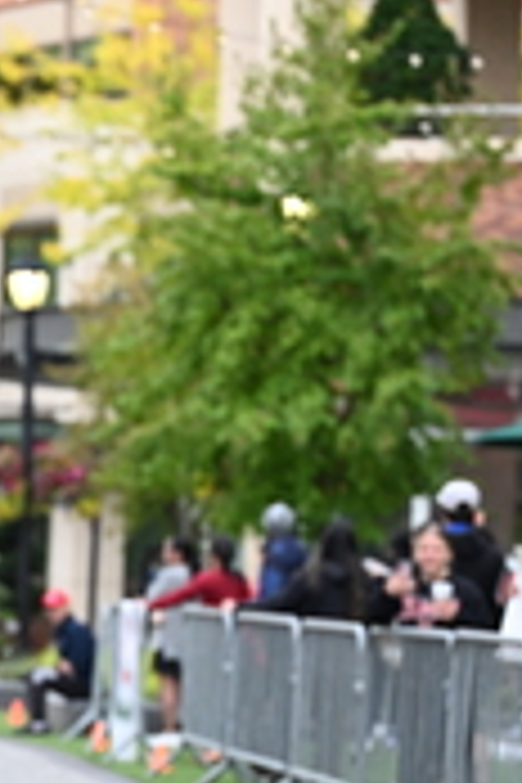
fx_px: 4806
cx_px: -250
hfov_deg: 6.1
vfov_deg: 9.3
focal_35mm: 221
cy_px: 500
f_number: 2.8
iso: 1000
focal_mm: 70
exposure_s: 1/1600
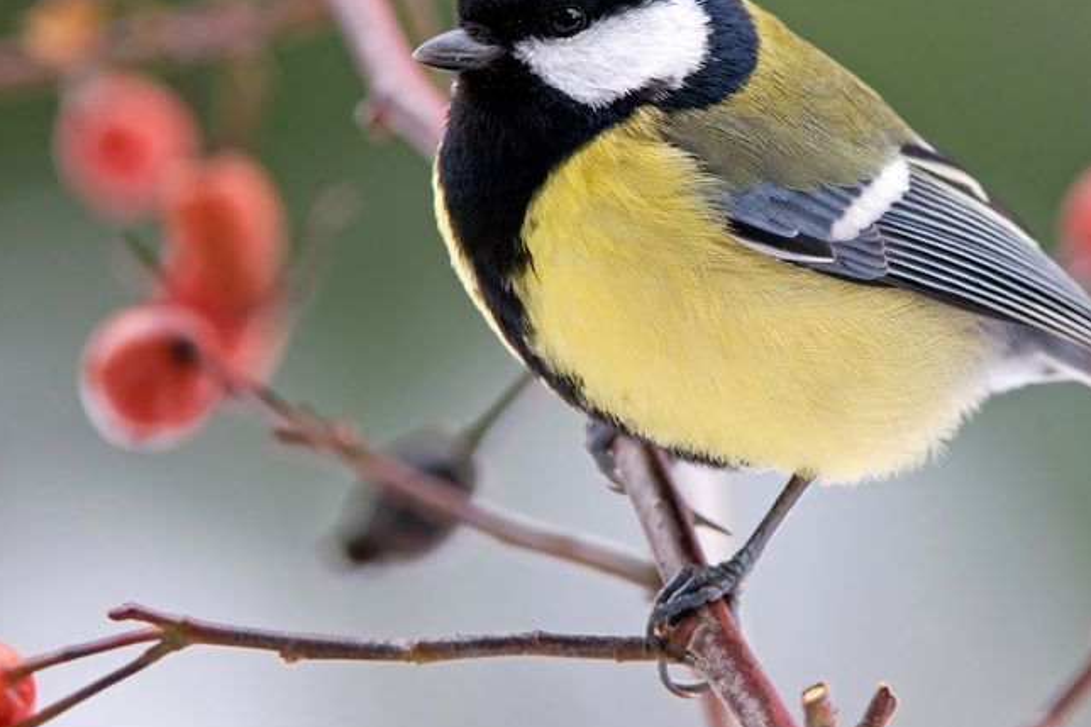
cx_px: 722
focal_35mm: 810
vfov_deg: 1.7
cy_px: 163
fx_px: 24540
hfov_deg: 2.5
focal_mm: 340
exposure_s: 1/400
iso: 400
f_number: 5
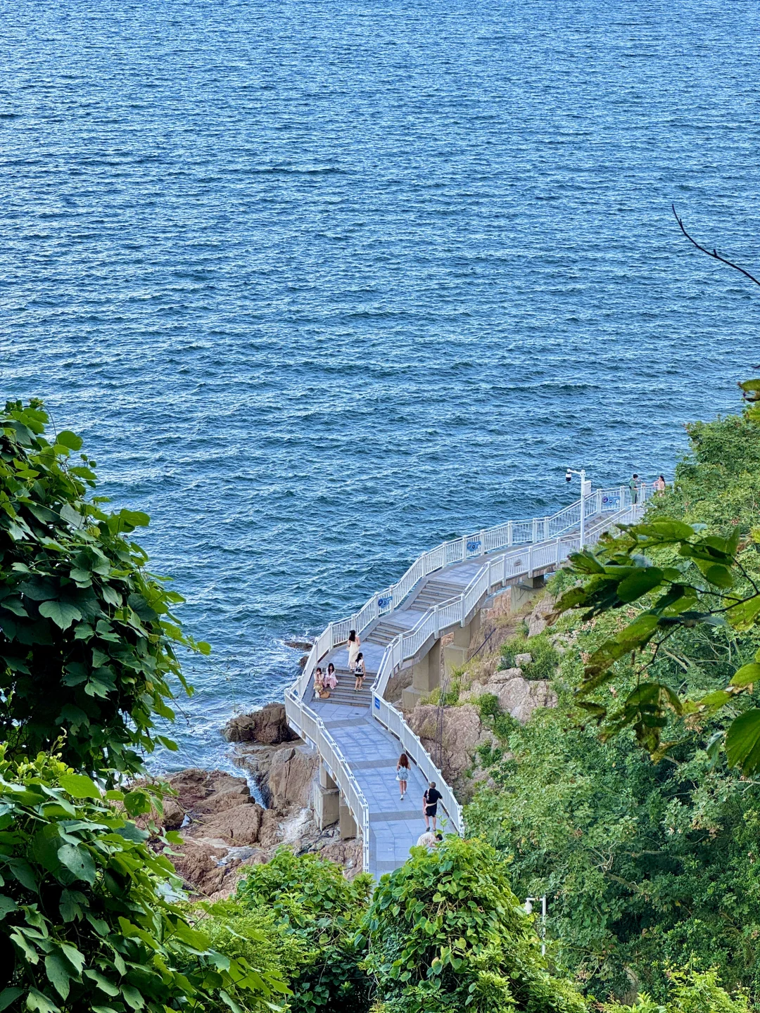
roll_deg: -1.2
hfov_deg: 19.1
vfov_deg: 25.3
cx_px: 380
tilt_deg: -14.7
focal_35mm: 77
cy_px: 506
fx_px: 2254
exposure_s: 1/99
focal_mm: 9
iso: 32
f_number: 2.8
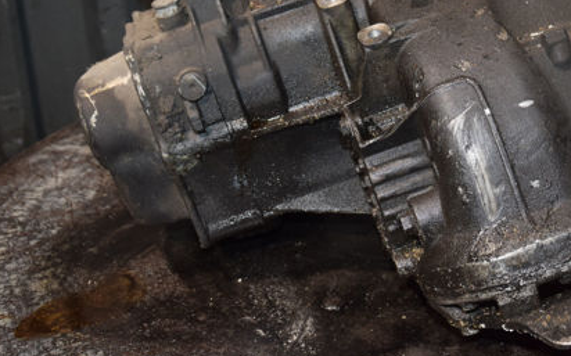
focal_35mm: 76
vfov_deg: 17.0
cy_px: 71
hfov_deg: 27.1
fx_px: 1182
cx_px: 351
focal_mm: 32
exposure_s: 1/60
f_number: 5
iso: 800
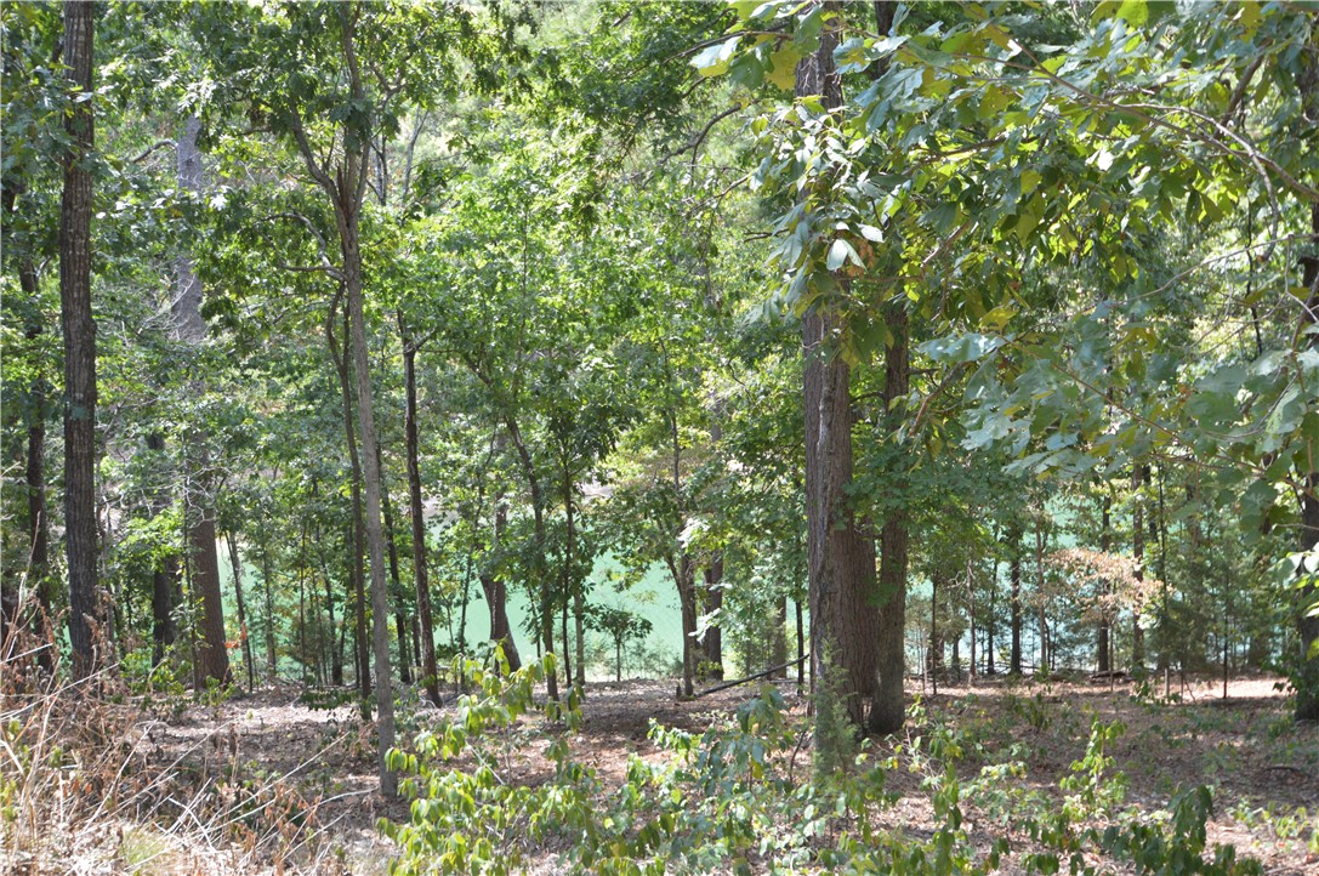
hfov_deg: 53.2
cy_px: 438
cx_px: 660
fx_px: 1317
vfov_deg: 36.8
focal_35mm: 36
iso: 280
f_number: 4.5
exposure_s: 1/125
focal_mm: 24
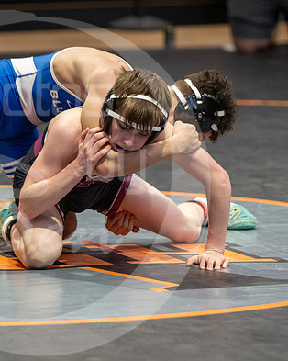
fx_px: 3519
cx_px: 115
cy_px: 244
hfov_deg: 4.7
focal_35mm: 330
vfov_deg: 5.9
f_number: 2.8
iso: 3200
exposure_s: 1/1000
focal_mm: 165
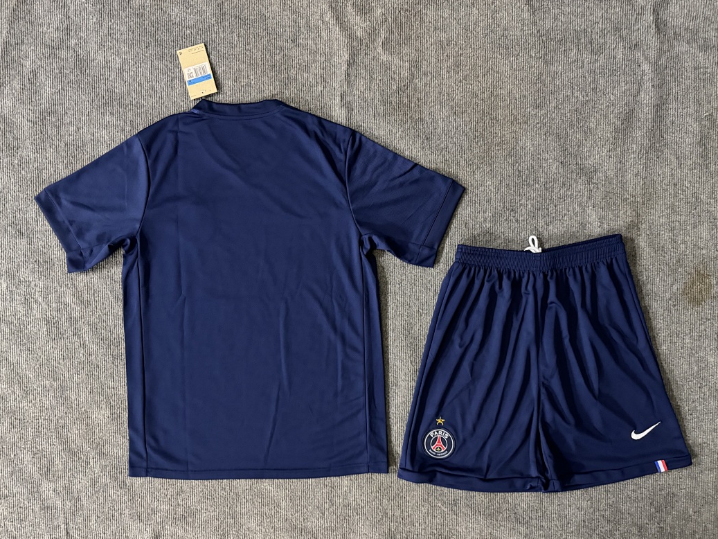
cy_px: 278
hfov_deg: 69.4
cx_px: 360
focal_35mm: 25
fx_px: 519
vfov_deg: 54.9
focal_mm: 6.76
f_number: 1.78
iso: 1000
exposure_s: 1/30
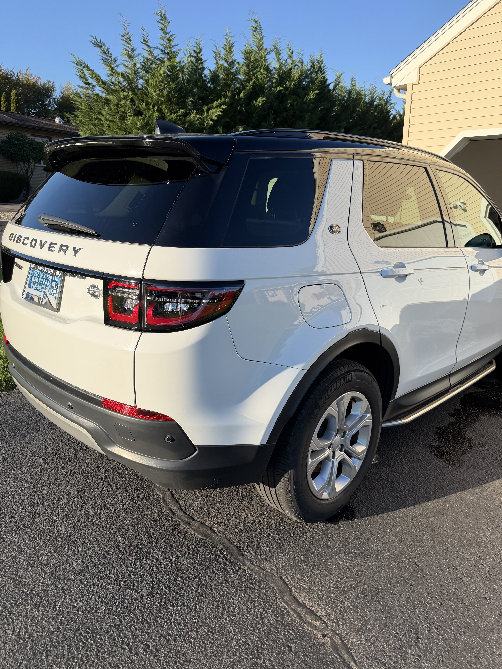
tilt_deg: -17.1
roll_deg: +0.1
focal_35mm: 24
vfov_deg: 71.6
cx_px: 251
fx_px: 464
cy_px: 334
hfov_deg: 56.8
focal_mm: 6.76
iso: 100
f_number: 1.78
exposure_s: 1/3279
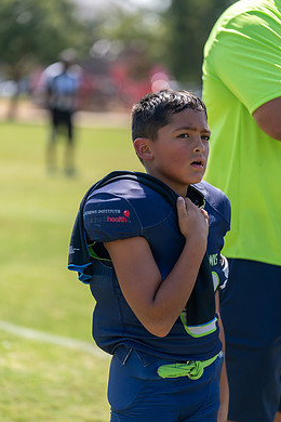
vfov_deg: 15.3
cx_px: 160
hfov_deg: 10.2
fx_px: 1569
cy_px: 221
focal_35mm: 134
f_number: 2.8
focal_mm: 116
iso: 100
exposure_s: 1/800
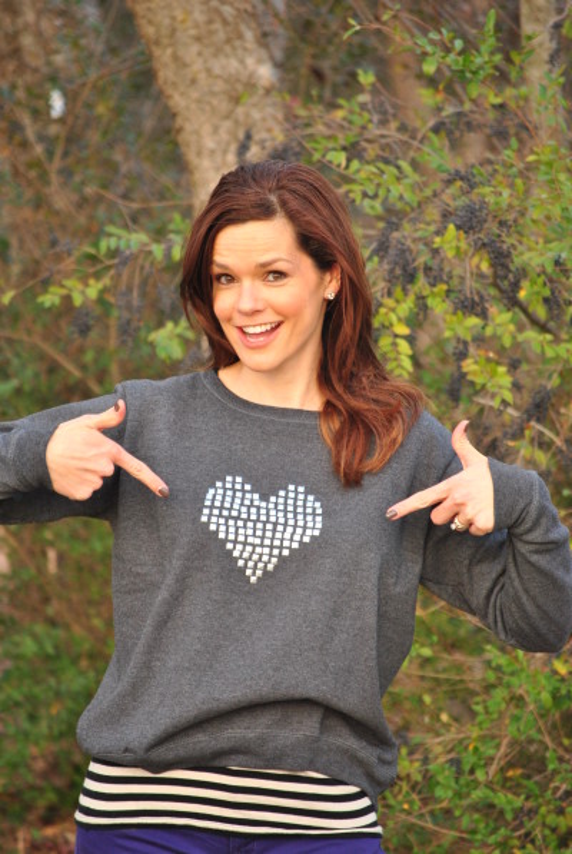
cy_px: 427
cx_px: 286
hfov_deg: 5.7
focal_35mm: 240
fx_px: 5700
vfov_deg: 8.6
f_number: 5.6
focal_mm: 160
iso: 400
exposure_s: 1/100
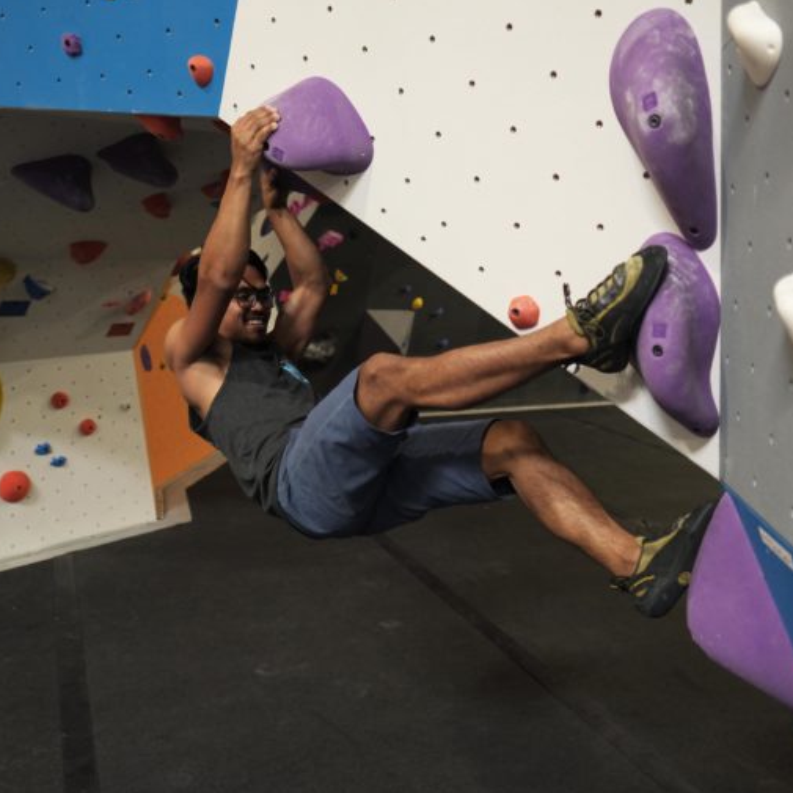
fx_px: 803
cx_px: 427
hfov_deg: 52.5
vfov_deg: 52.5
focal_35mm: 31
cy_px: 396
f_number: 1.4
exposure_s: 1/500
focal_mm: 16
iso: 800
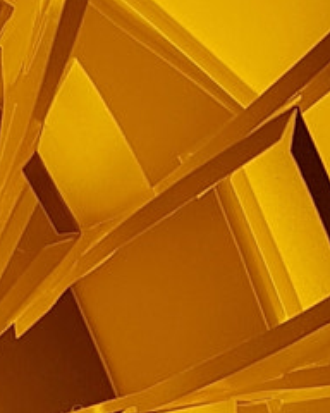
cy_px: 661
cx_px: -120
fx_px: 2063
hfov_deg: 9.0
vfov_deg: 10.9
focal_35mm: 169
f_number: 1.7
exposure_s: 1/718
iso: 40
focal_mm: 4.2
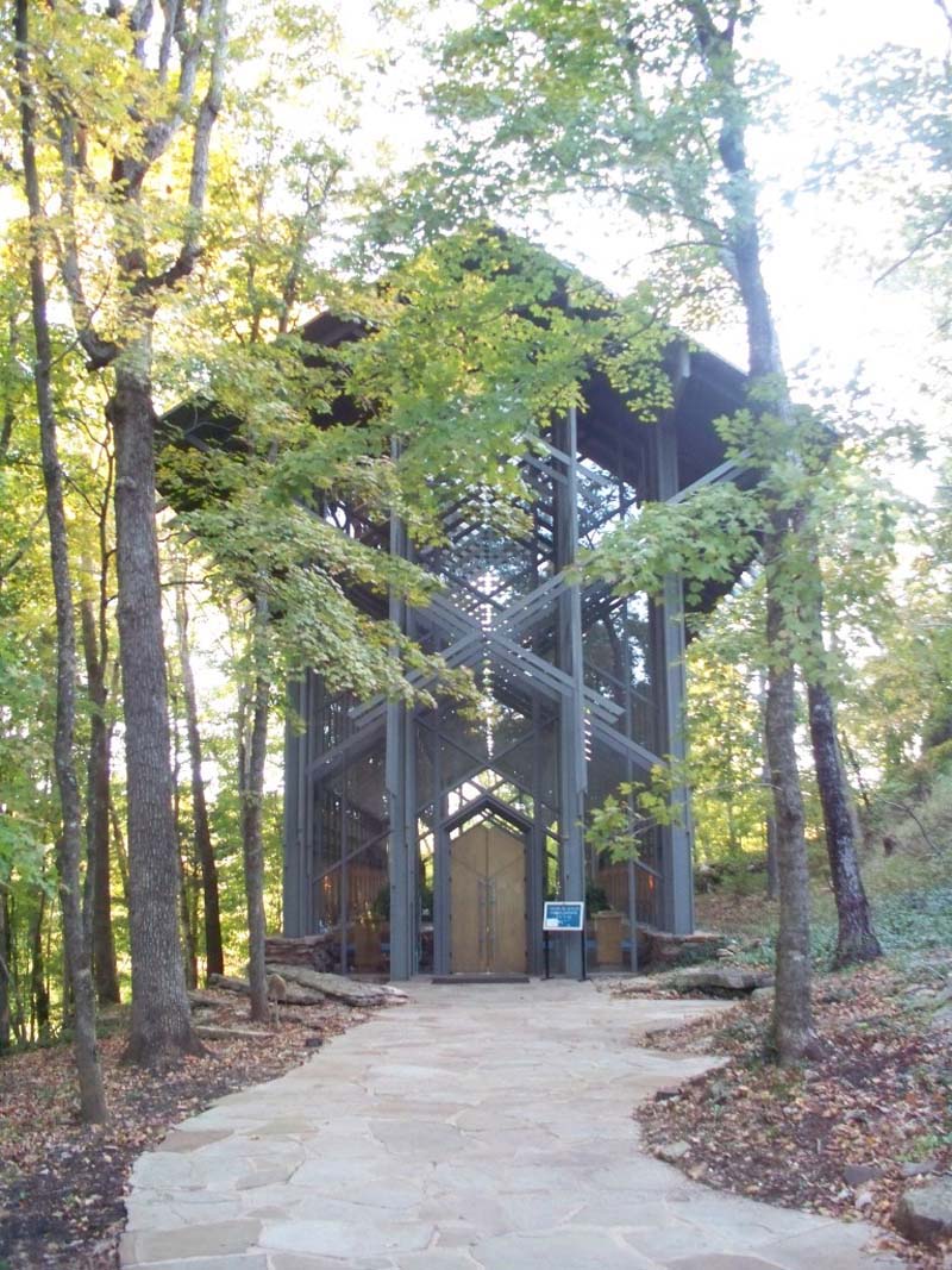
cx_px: 476
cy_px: 635
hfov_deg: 39.6
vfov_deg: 51.4
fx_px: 1320
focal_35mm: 36
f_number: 2.8
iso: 400
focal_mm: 7.54
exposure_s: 1/60
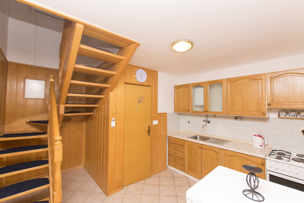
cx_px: 152
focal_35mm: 15
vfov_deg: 77.3
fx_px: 127
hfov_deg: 100.4
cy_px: 102
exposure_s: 1/160
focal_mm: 10
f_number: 5.6
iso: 400
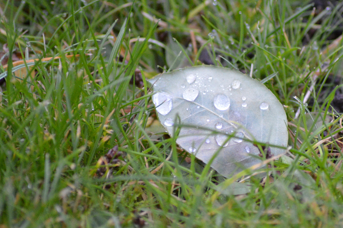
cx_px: 227
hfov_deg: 4.5
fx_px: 4408
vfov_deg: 3.0
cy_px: 126
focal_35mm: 463
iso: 3200
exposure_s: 1/15
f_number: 5
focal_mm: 230
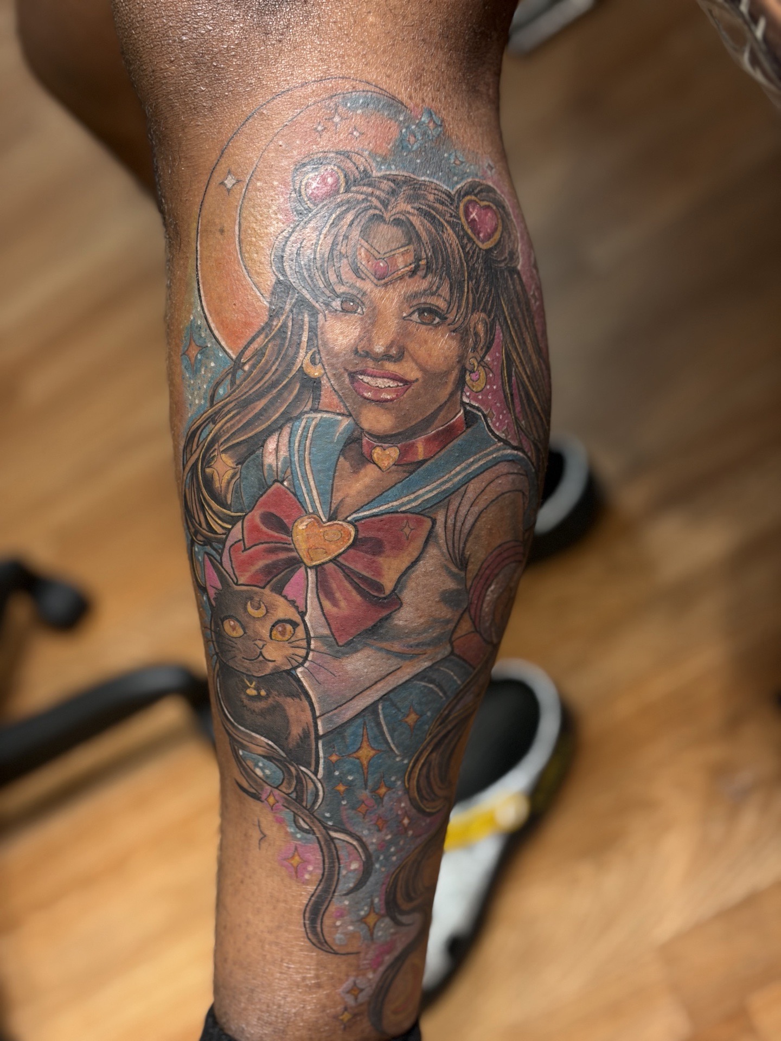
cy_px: 520
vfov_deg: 36.8
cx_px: 390
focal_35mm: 52
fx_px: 1564
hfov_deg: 28.0
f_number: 1.6
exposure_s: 1/40
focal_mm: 5.96
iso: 100
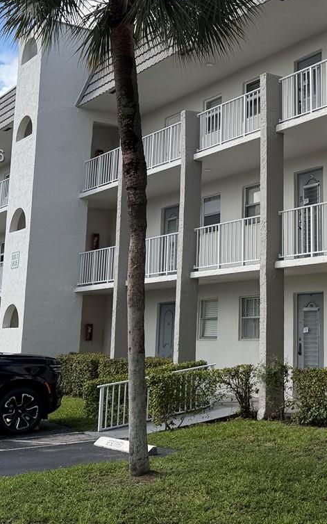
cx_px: 344
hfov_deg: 22.8
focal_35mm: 54
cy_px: 157
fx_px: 770
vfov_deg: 37.0
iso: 80
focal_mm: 6.76
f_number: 1.78
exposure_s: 1/3759
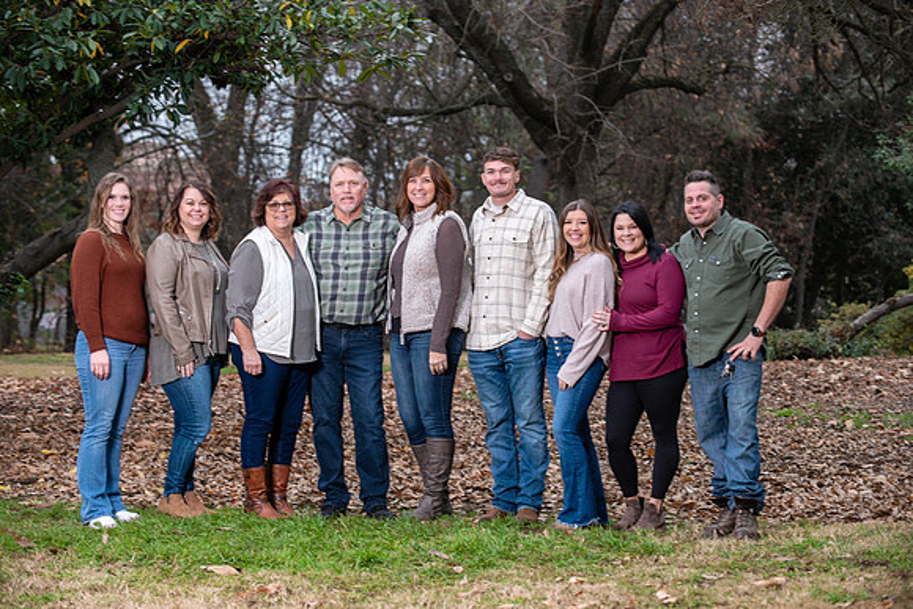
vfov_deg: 14.4
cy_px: 304
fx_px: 2410
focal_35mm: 95
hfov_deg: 21.5
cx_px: 456
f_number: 4
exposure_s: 1/125
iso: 200
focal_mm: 95
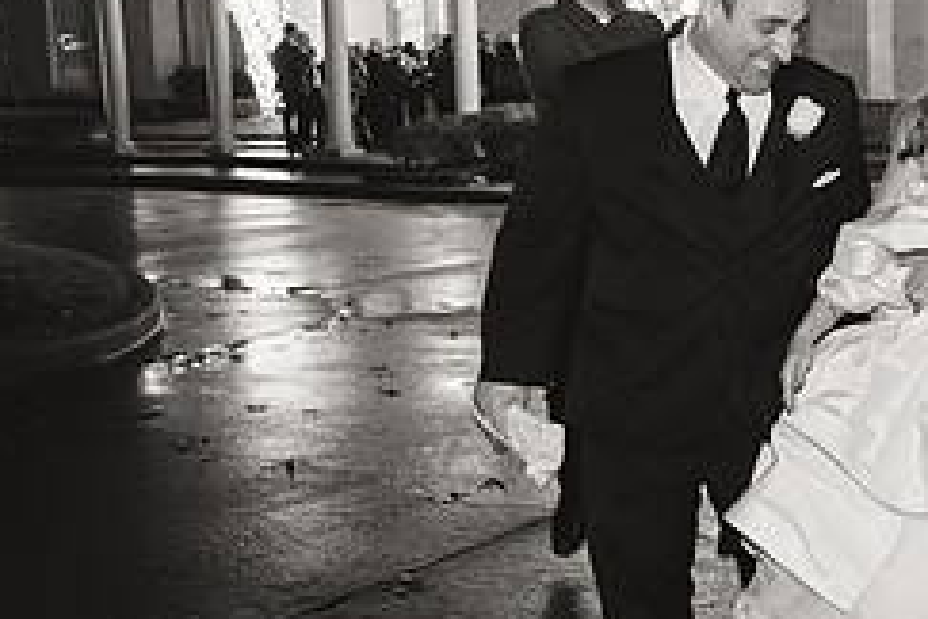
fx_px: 1572
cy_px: 375
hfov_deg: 30.8
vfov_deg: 22.2
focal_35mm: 61
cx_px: 898
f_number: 2.8
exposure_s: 1/80
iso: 4000
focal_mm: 24
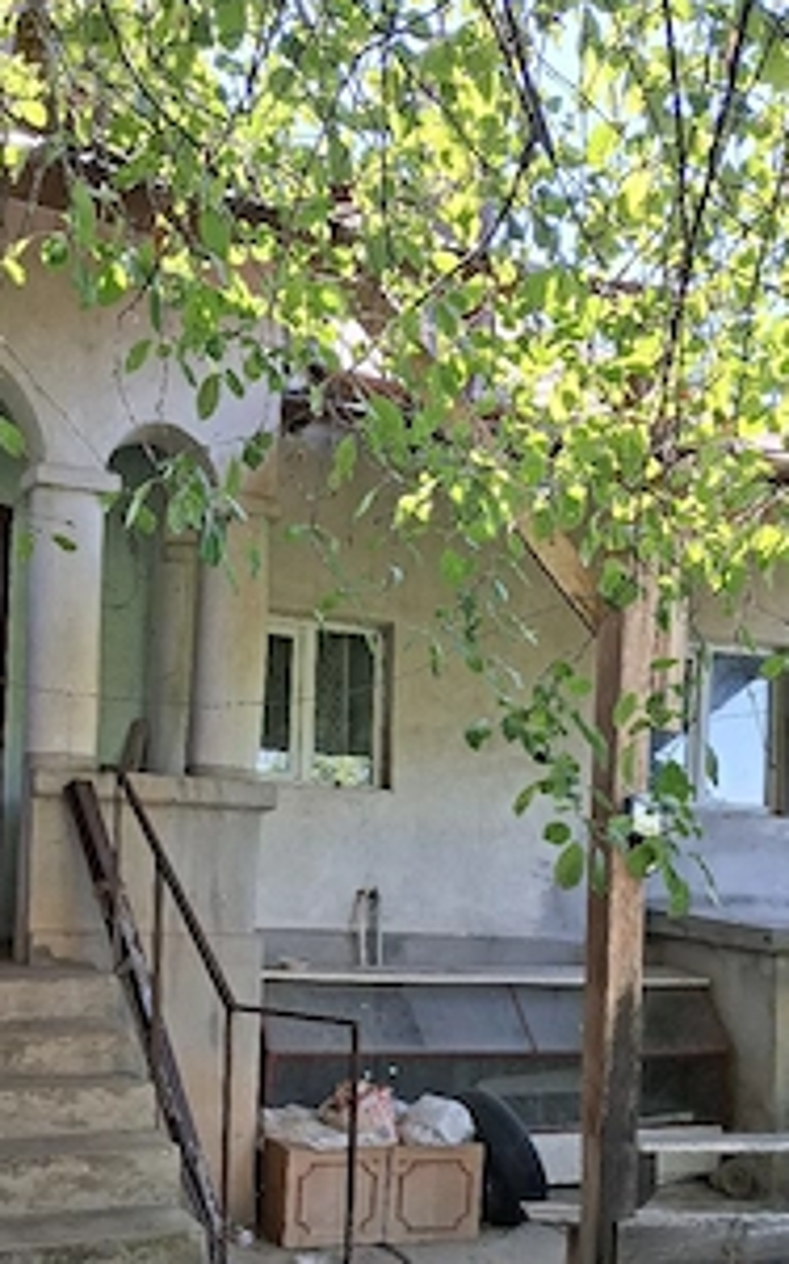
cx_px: 361
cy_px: 819
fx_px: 1308
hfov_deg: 33.5
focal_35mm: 38
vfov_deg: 50.8
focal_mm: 4
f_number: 1.8
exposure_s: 1/100
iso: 40
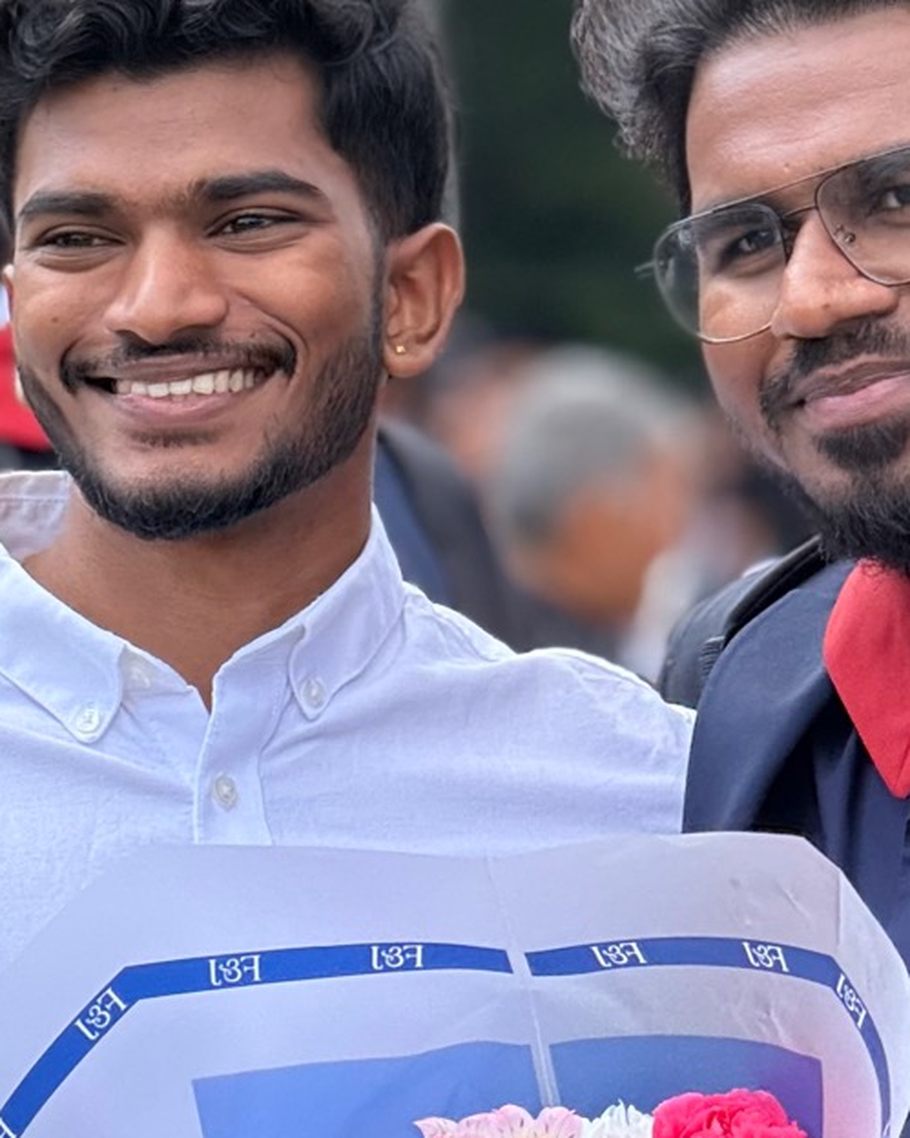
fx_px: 11382
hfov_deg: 4.6
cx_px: 554
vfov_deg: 5.7
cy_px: 693
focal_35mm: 338
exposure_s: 1/477
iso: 64
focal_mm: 15.66
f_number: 2.8
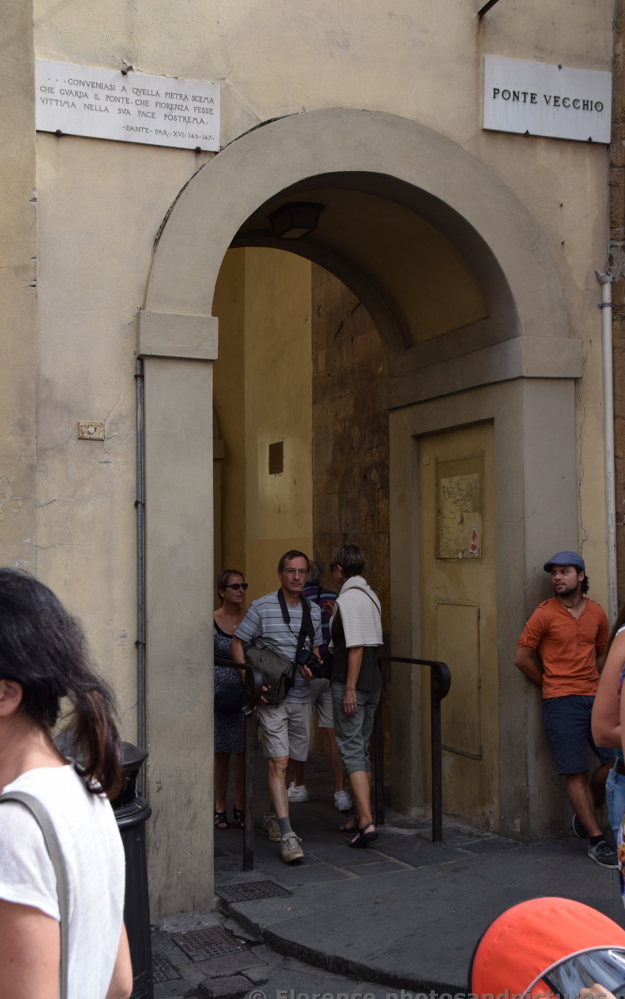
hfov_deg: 30.5
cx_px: 305
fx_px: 1144
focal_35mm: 42
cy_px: 484
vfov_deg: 47.2
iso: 320
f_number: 8
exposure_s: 1/250
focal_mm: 26
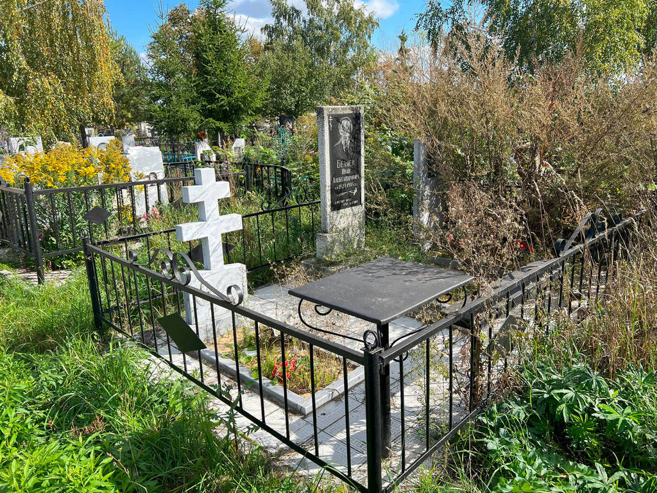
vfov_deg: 53.1
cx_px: 328
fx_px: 493
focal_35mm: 26
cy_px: 246
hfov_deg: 67.3
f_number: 1.5
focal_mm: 5.7
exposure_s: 1/1934
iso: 50
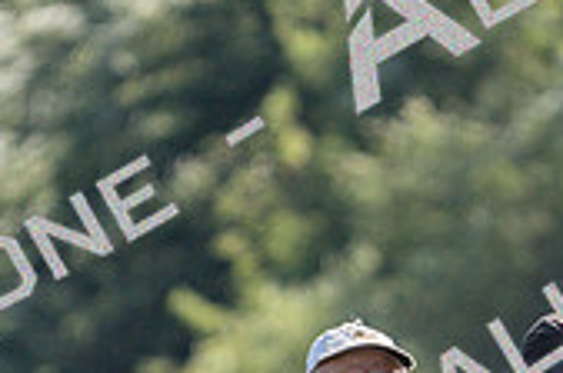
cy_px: 601
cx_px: 526
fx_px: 16109
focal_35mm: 1032
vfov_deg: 1.3
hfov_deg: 2.0
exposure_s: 1/2000
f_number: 5.6
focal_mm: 300
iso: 400
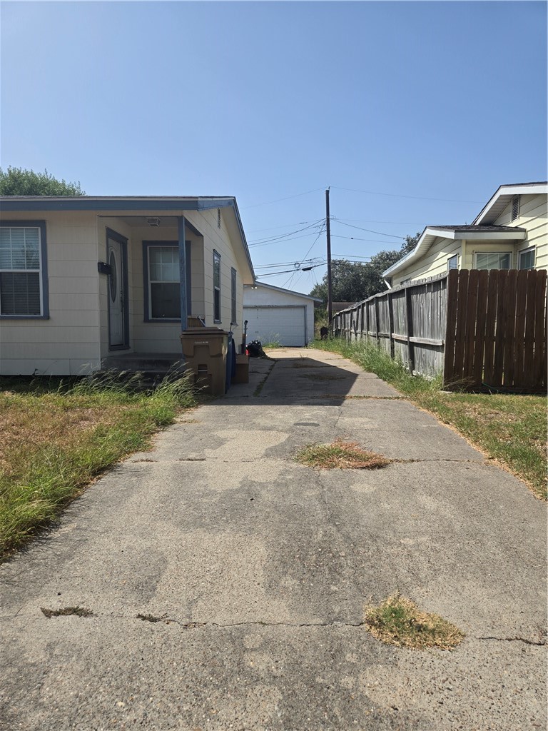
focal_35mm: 23
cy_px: 366
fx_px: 485
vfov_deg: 73.9
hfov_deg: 58.9
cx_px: 274
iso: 32
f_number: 1.8
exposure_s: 1/2921
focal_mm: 5.4
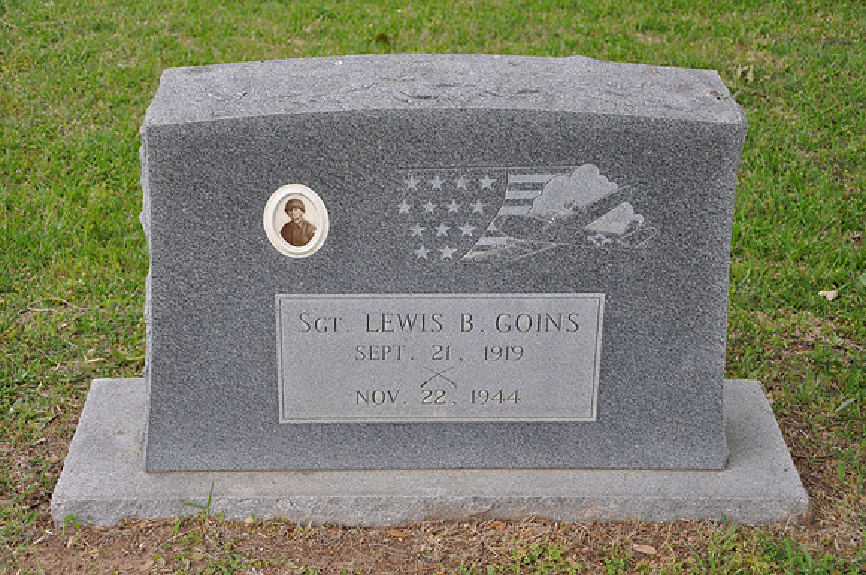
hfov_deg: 29.9
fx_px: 1621
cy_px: 288
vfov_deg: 20.1
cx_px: 433
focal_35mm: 68
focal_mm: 45
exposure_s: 1/100
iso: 400
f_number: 5
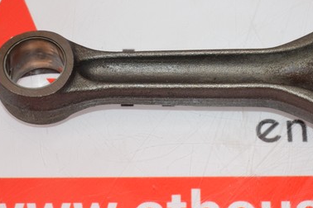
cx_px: 245
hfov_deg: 18.3
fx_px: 965
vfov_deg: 12.3
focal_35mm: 111
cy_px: 125
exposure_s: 1/200
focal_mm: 28
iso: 500
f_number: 4.2
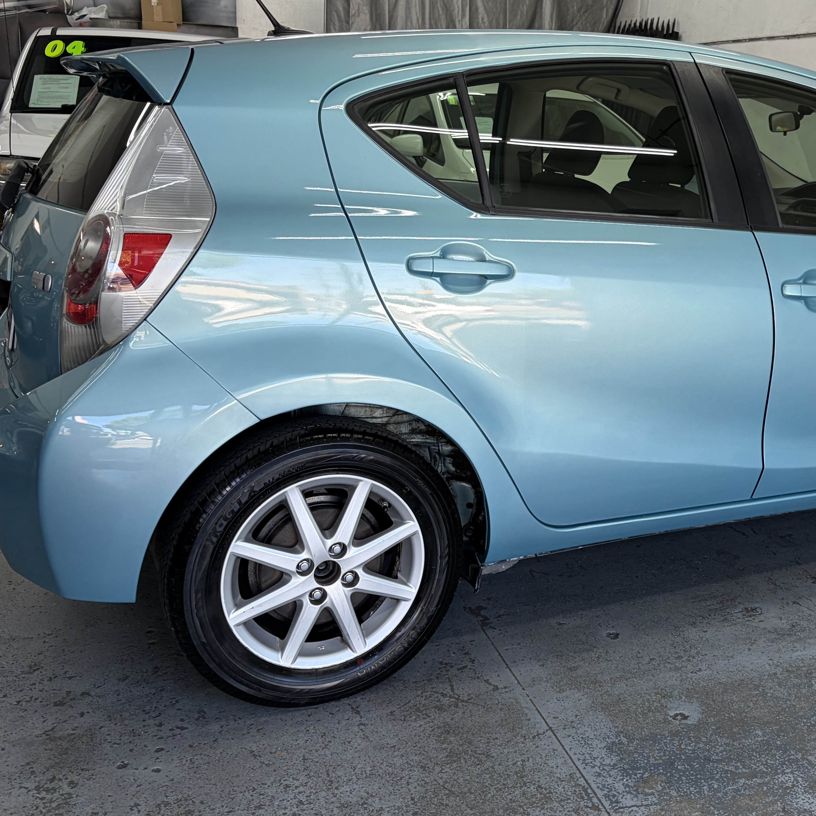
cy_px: 301
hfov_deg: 39.2
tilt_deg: -10.1
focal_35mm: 41
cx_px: 665
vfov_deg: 40.6
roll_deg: -2.5
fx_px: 1093
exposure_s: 1/120
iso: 50
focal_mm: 5.96
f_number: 1.6
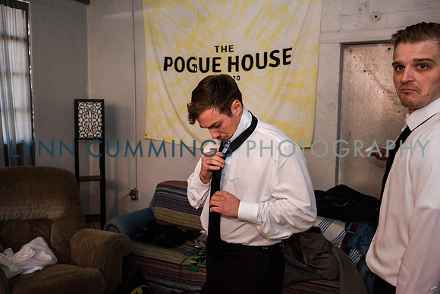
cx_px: 220
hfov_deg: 54.4
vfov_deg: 37.9
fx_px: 428
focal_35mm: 35
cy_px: 147
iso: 640
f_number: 4
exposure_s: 1/60
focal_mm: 35
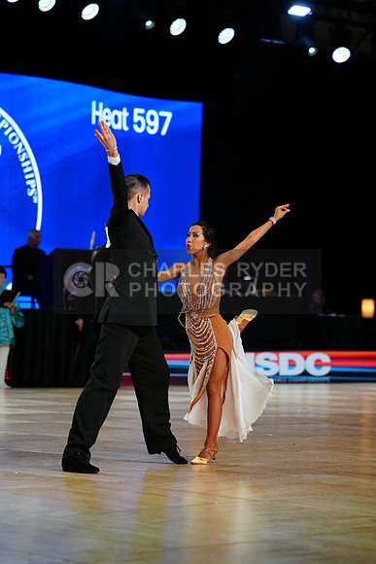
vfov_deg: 17.3
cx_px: 188
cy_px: 282
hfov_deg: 11.6
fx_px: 1847
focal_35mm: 118
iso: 400
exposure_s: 1/400
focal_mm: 118
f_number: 2.8
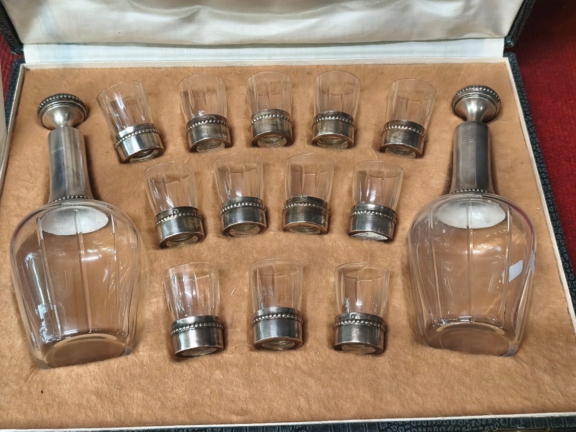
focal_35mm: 46
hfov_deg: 41.2
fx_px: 765
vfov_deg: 31.5
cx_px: 288
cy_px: 216
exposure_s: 1/33.3
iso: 1600
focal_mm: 6.06
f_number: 1.7
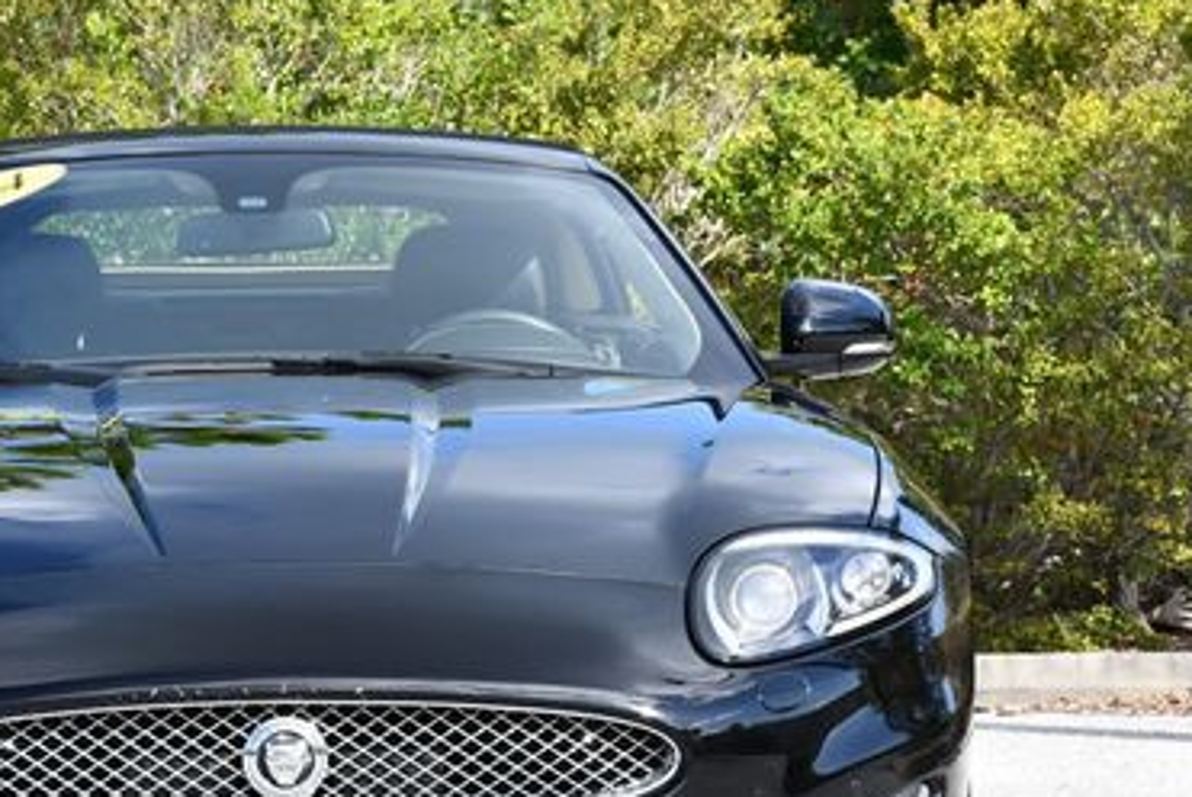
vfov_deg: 9.0
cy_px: 652
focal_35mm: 152
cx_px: 276
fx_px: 5037
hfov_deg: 13.4
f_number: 8
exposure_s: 1/250
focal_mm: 44
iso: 200
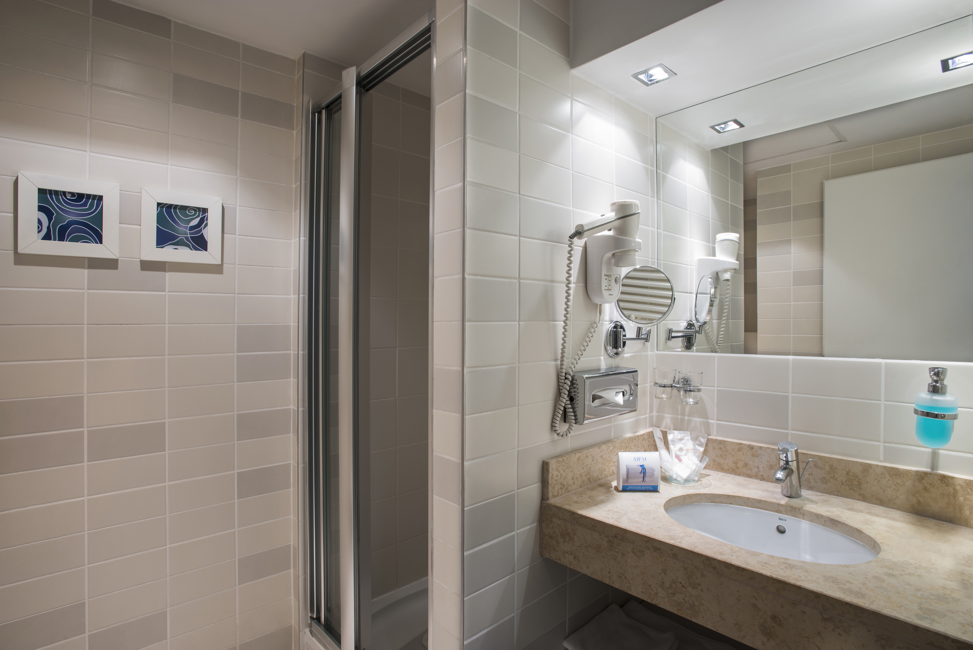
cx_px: 486
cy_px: 325
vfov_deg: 64.6
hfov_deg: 86.9
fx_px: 514
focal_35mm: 19
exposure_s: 10
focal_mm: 19
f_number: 14
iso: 50
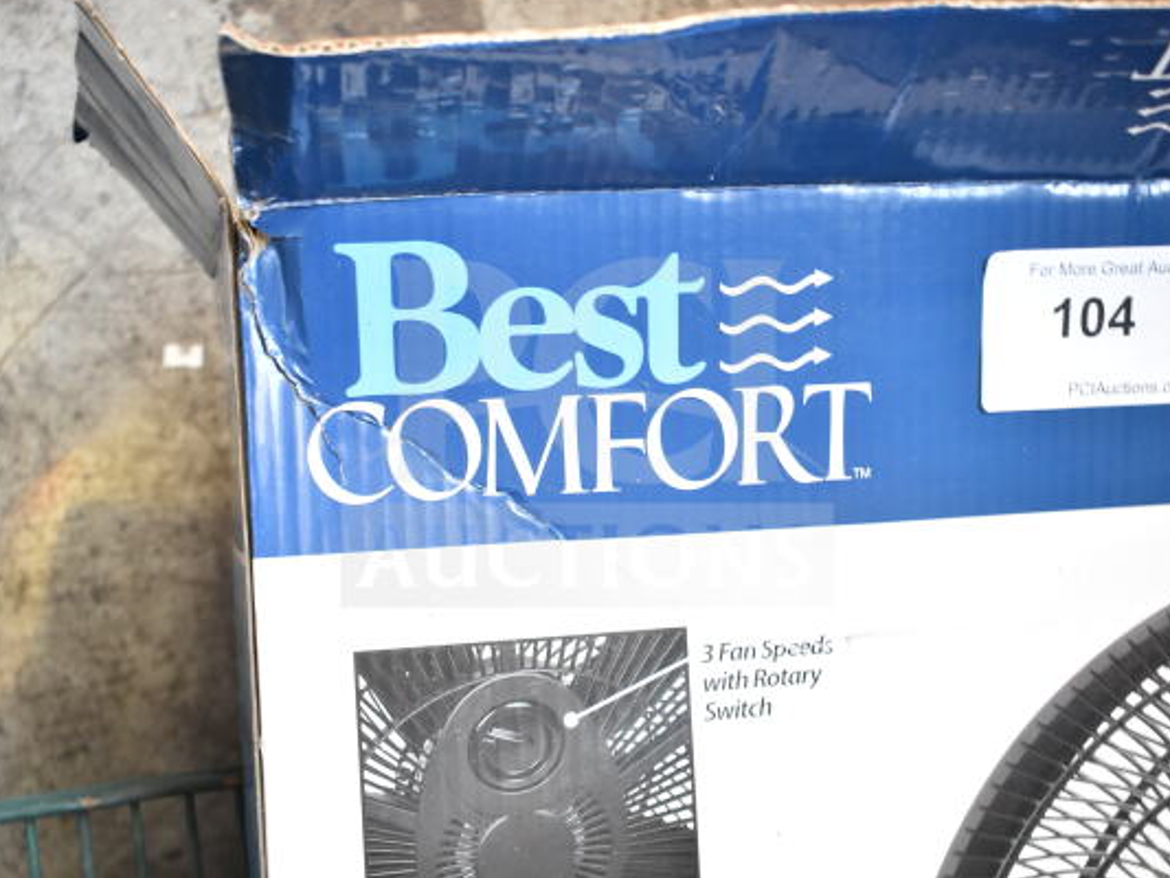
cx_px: 586
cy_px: 434
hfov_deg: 42.5
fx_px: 1506
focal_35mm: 45
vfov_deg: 32.5
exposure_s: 1/100
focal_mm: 27
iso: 1600
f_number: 5
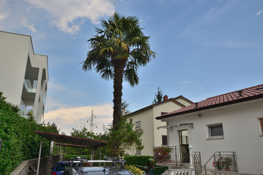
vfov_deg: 43.4
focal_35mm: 30
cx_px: 132
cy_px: 88
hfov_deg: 62.0
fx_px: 219
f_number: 10
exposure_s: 1/200
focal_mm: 20
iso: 160
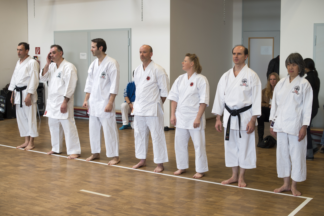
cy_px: 108
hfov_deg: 39.6
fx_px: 450
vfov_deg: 27.0
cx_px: 162
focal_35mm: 50
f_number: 4
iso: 100
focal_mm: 50
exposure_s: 1/60
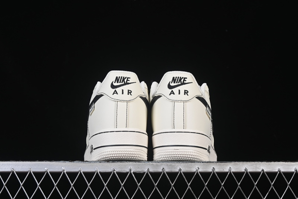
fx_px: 621
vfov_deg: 18.2
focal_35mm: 75
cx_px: 149
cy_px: 100
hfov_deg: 27.0
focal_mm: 50
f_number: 8
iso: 160
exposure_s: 1/100
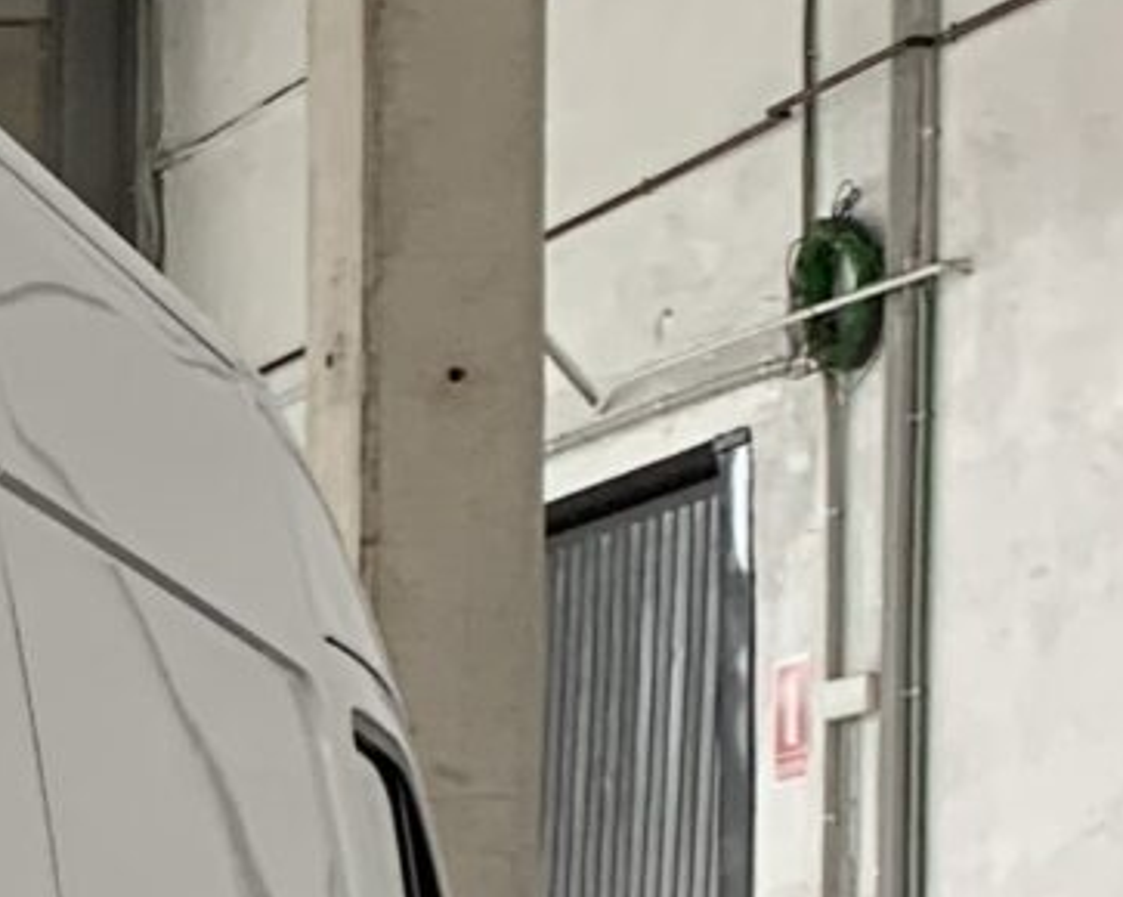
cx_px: -1692
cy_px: 1543
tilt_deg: +1.3
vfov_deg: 8.3
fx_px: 5946
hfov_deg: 9.4
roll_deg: -1.1
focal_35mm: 179
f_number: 1.8
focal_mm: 4.25
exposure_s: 1/121
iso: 80
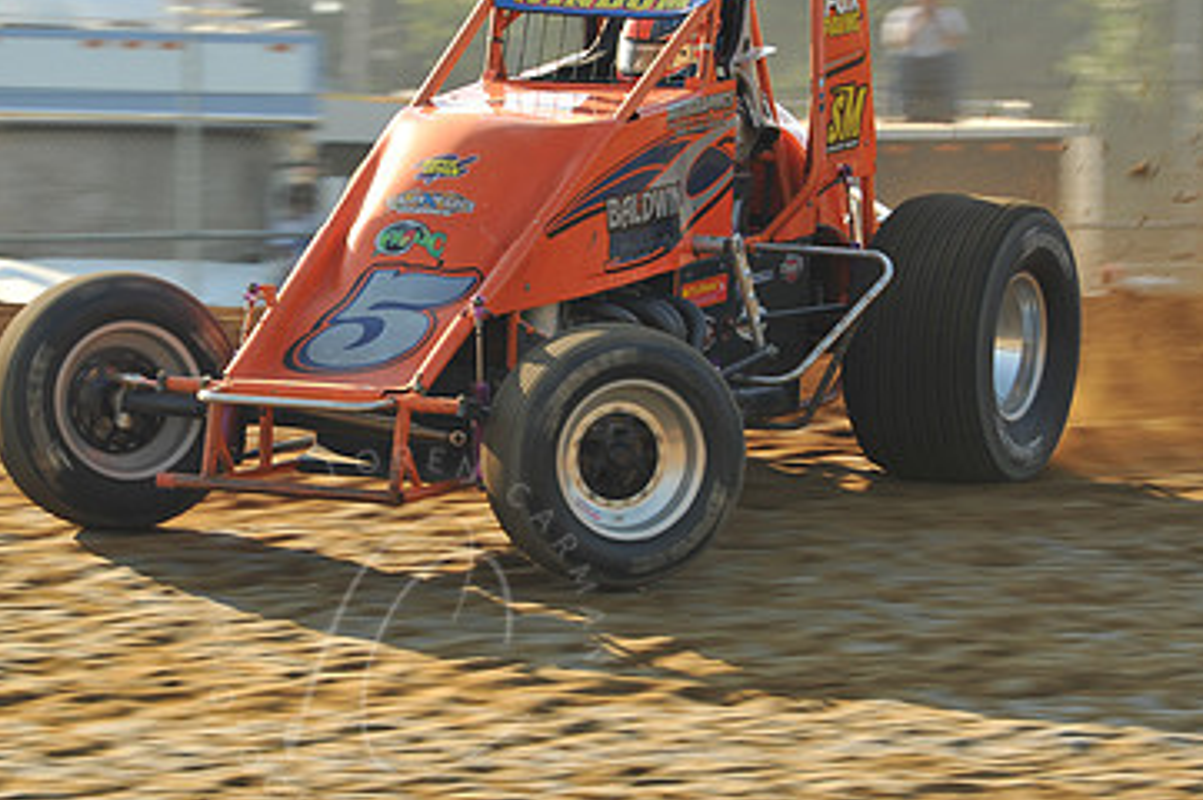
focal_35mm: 321
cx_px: 403
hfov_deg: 6.4
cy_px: 340
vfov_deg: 4.3
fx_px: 10717
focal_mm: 200
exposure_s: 1/320
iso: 400
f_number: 9
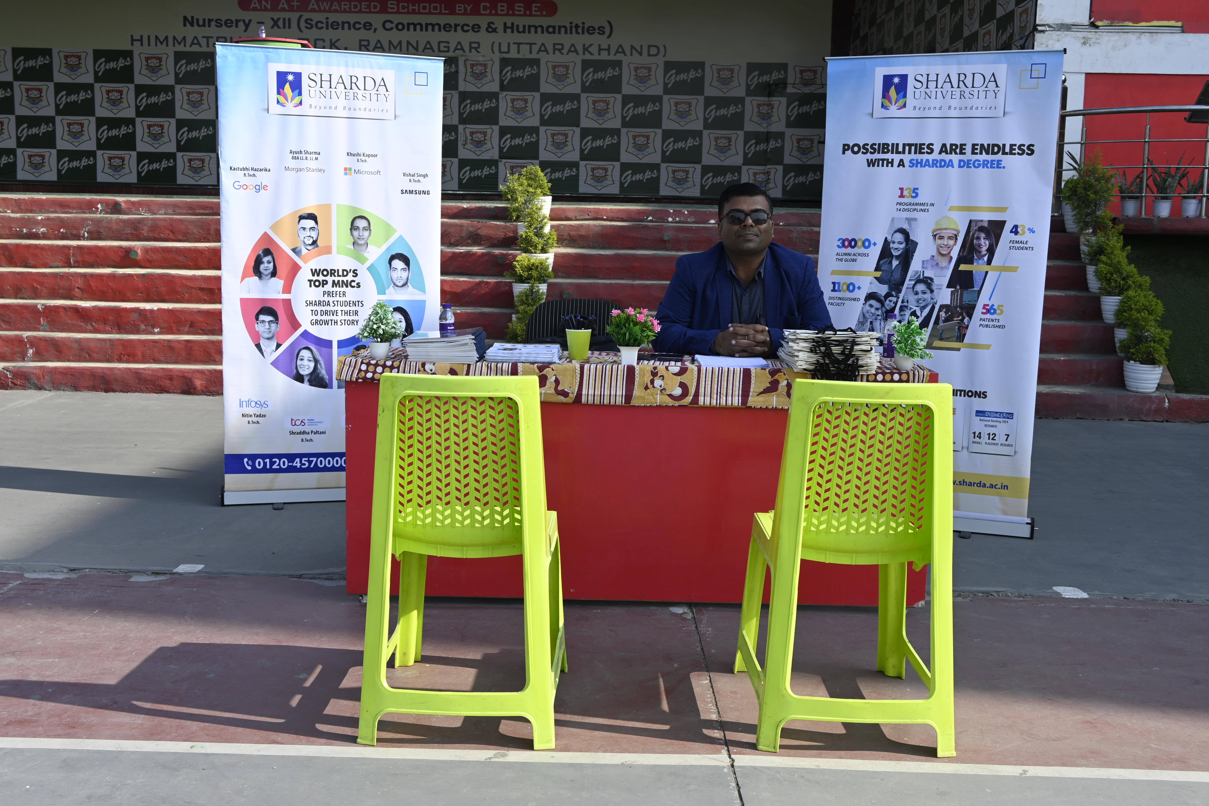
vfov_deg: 36.9
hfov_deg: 53.1
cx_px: 604
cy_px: 403
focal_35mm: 36
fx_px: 1209
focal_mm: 24
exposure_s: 1/320
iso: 100
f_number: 6.3
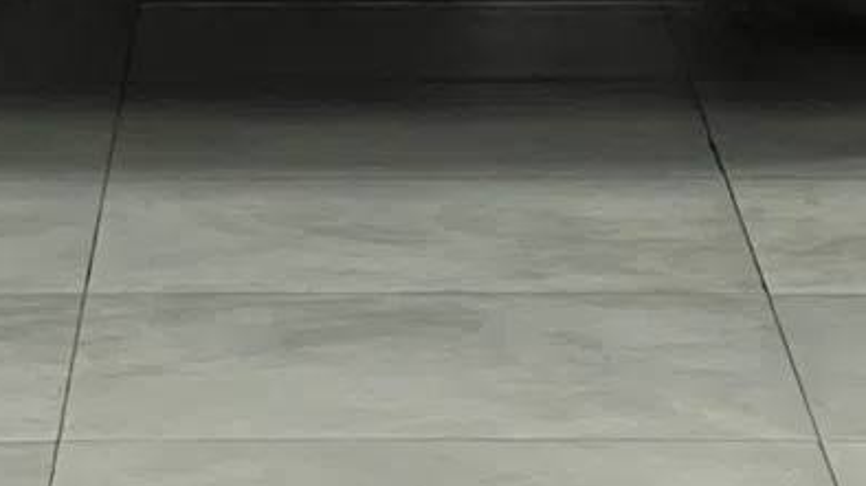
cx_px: 303
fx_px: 6678
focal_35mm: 291
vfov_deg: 4.1
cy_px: -687
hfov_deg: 7.4
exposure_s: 1/50
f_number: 2.8
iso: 500
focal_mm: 9
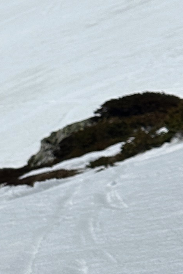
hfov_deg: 8.9
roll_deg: -4.6
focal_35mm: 143
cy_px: 255
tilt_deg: -13.7
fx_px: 1091
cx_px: -224
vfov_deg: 14.2
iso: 64
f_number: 1.78
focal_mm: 6.86
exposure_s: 1/18519
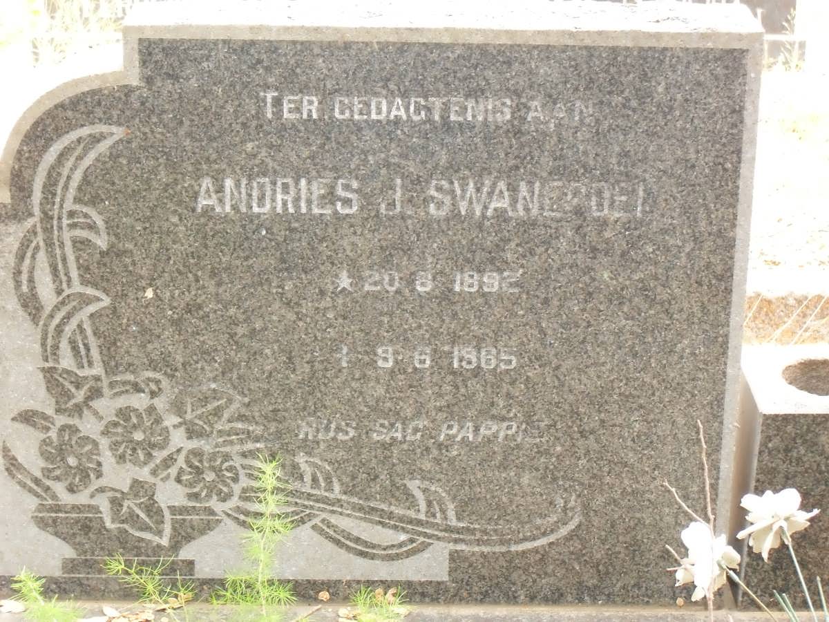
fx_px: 2131
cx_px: 414
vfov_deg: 16.6
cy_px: 311
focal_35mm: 89
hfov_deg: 22.0
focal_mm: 15.7
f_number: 5.5
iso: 320
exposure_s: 1/60
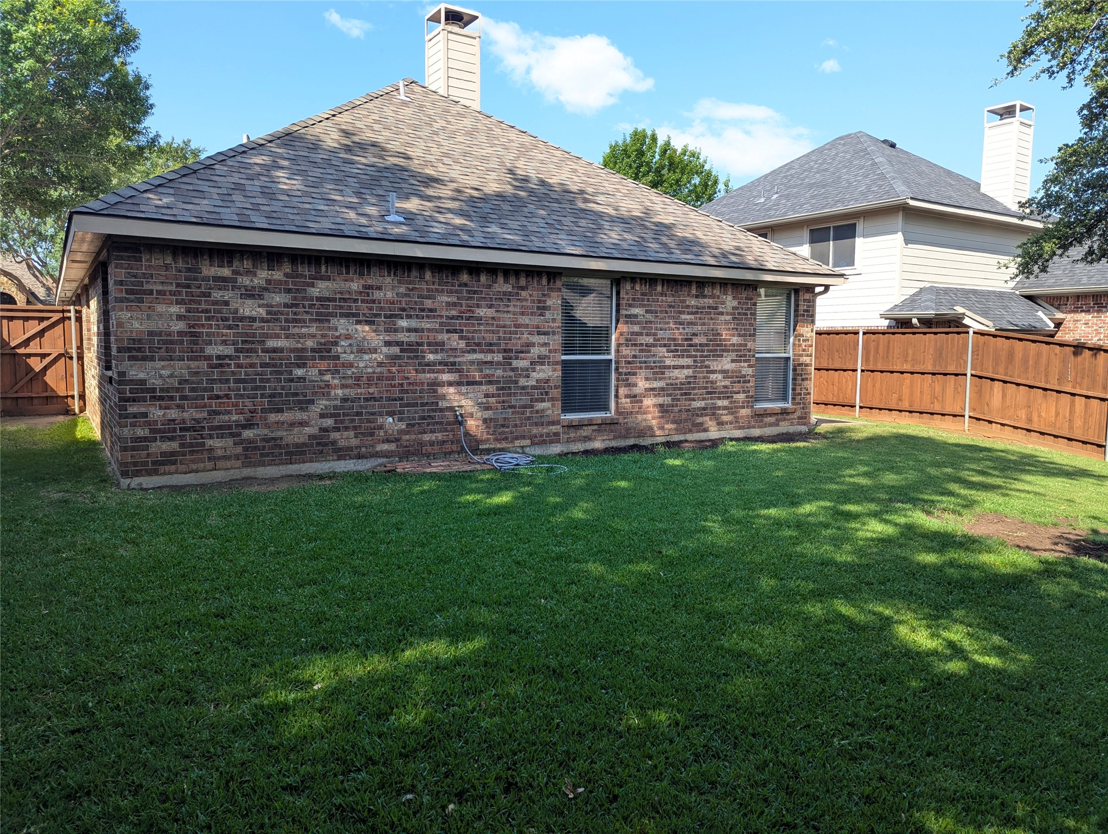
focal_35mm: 24
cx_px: 554
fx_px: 769
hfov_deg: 71.5
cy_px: 417
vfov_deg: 56.9
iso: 44
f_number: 1.85
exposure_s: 1/699
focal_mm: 6.81
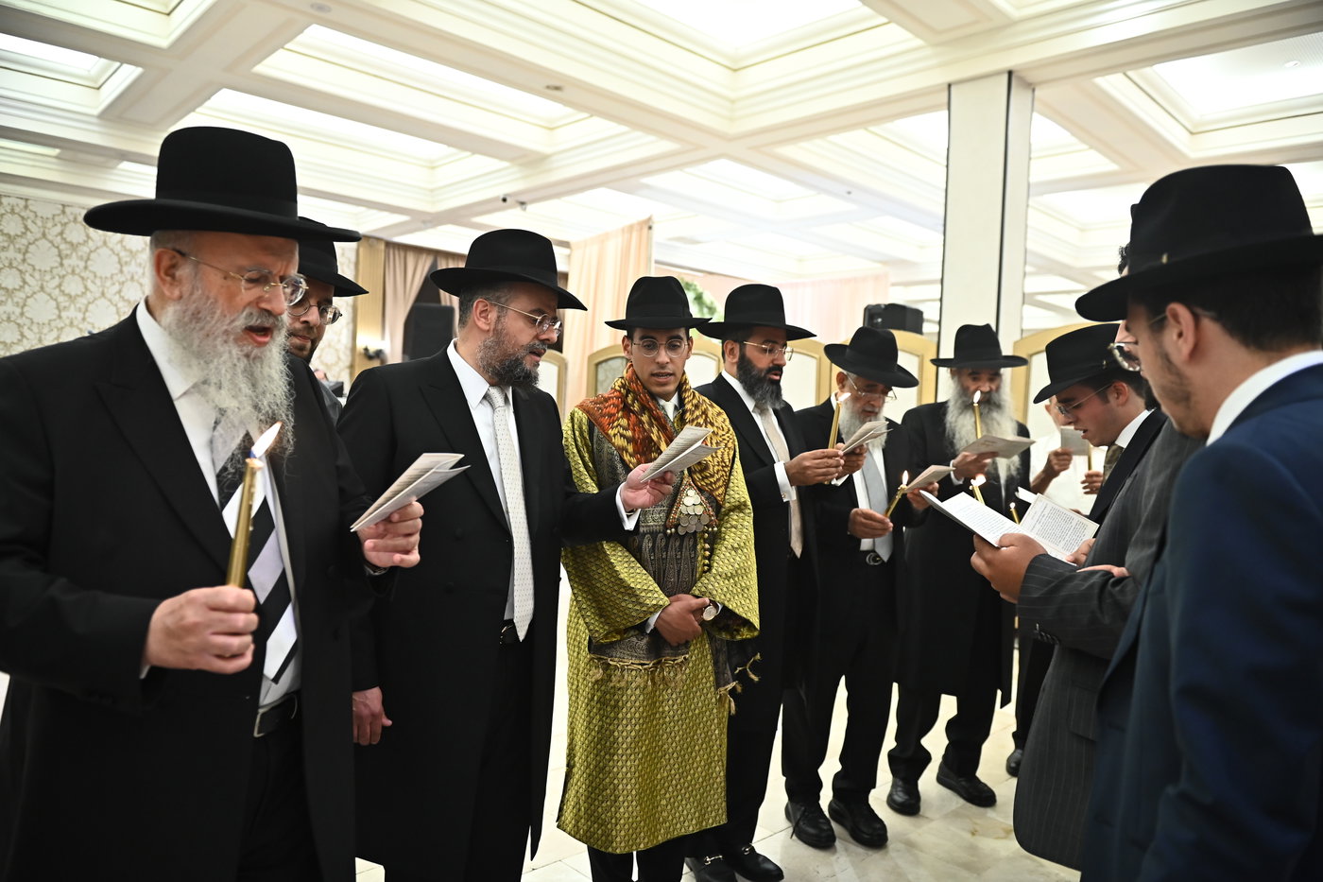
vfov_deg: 53.1
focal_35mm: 24
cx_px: 662
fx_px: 882
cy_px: 441
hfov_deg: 73.8
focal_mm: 24
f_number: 3.2
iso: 2000
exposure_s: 1/200
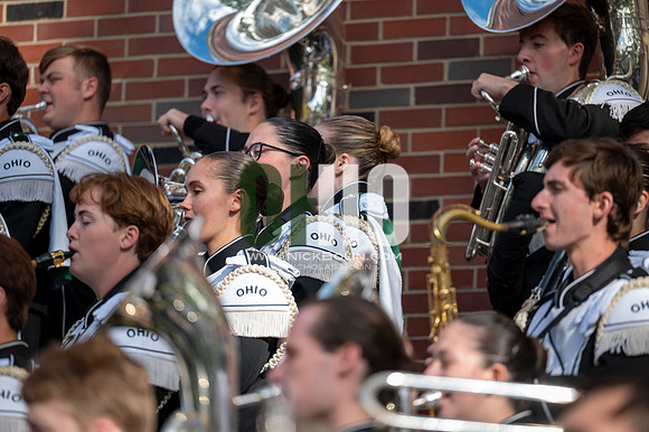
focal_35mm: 200
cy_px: 216
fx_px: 3603
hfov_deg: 10.3
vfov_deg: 6.9
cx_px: 324
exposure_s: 1/500
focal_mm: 200
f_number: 2.8
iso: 64
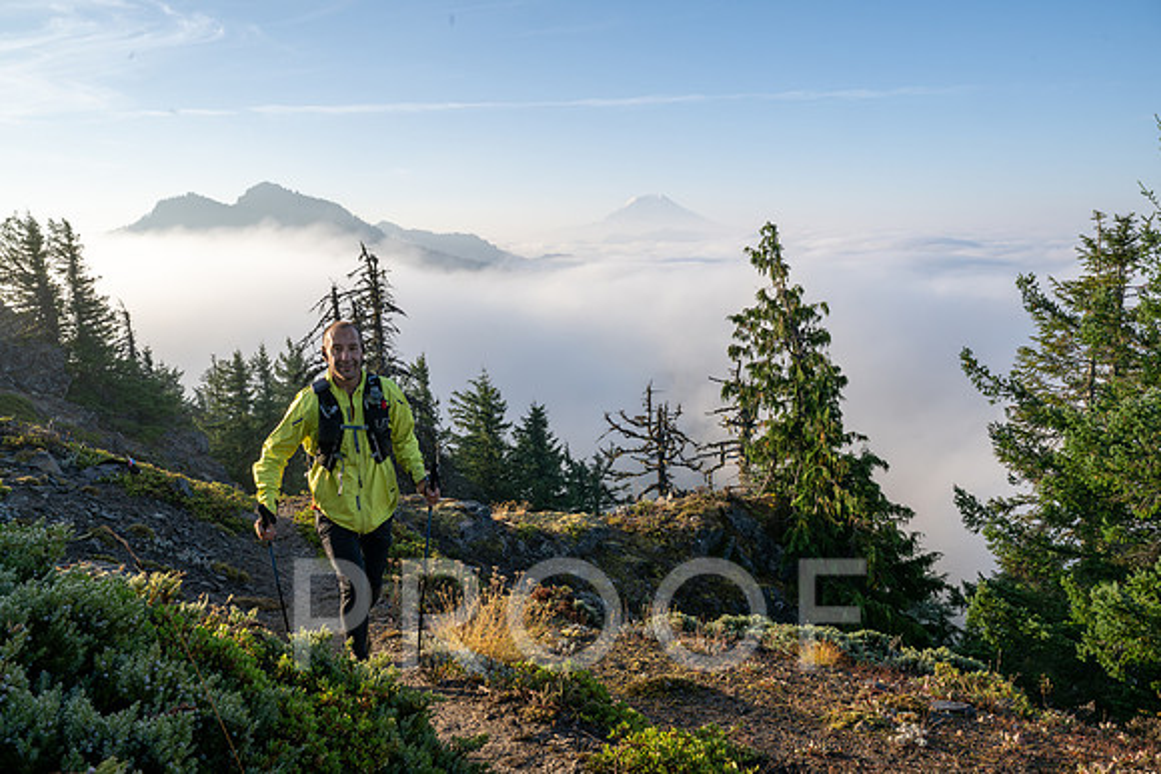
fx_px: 887
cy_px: 387
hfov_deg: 66.4
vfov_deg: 47.2
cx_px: 580
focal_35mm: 28
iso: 400
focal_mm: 27.5
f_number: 14
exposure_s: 1/200
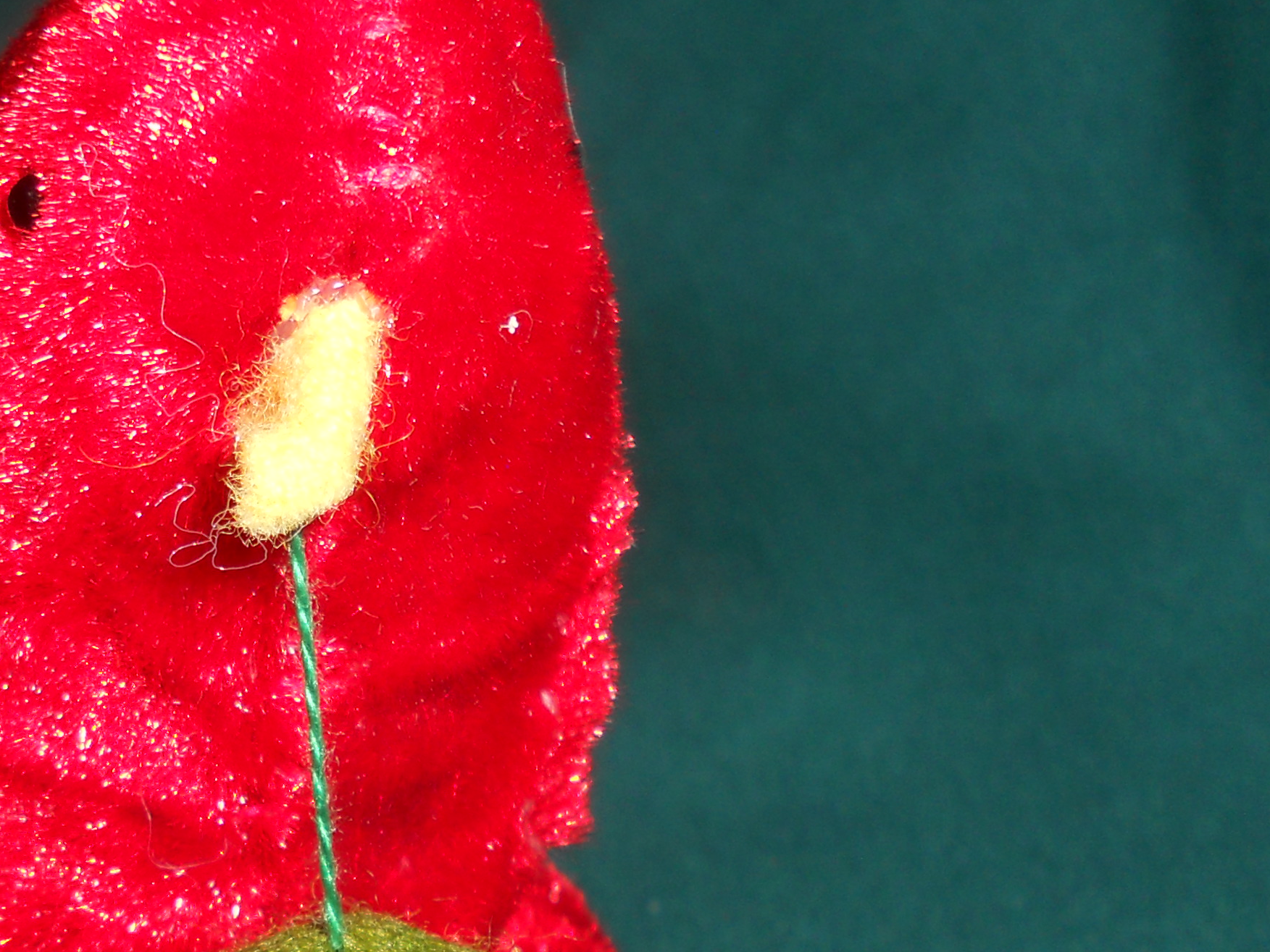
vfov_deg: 19.7
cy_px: 885
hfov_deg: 25.8
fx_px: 2678
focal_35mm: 73
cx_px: 120
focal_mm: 5.8
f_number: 8.8
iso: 80
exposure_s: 1/25
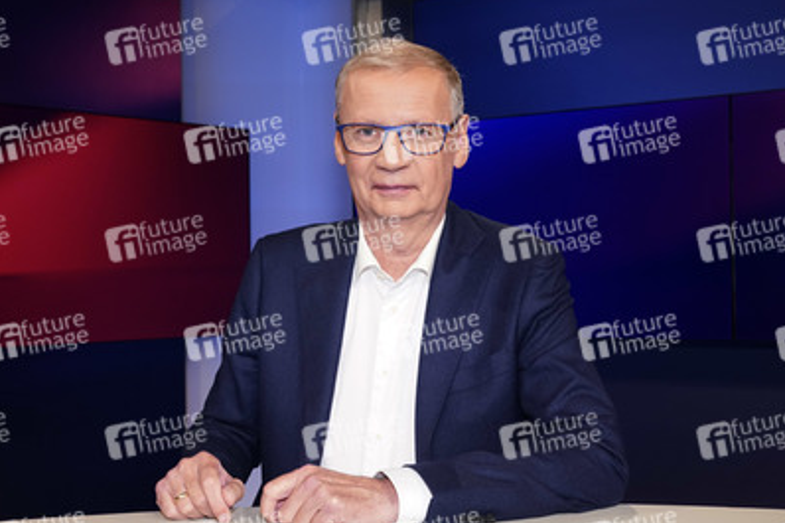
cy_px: 288
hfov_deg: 55.8
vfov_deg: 38.8
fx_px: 741
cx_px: 380
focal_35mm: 34
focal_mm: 30
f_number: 5.6
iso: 2000
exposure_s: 1/160
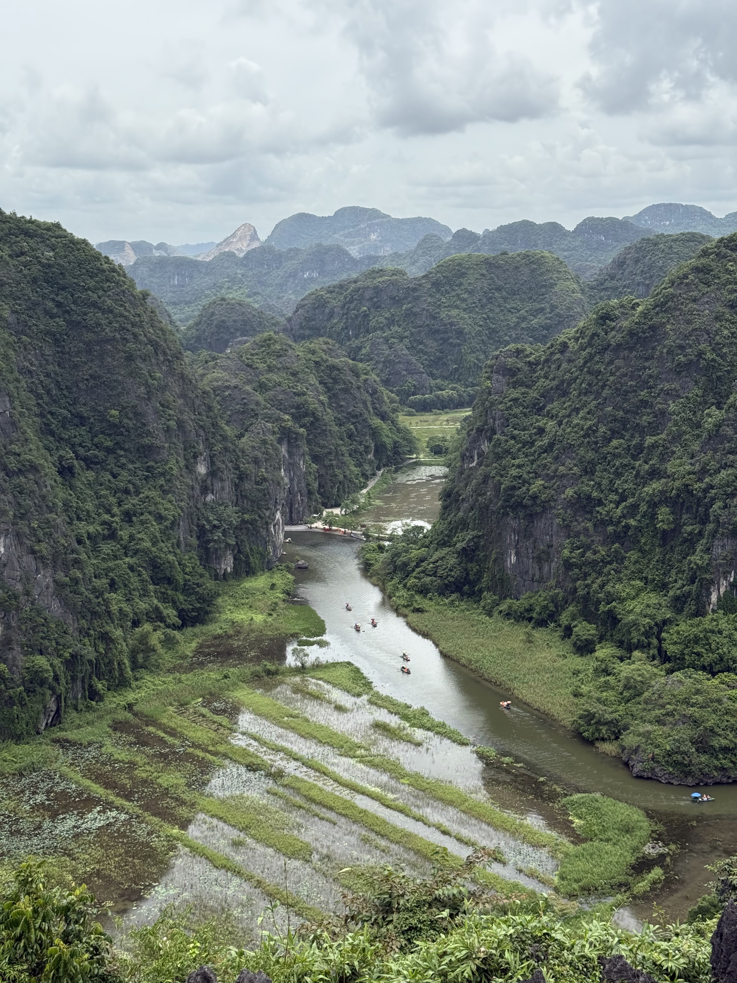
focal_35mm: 48
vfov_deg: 39.7
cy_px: 492
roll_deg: +0.0
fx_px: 1363
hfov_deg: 30.3
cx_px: 368
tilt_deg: -9.1
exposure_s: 1/2762
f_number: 1.78
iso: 100
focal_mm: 6.76
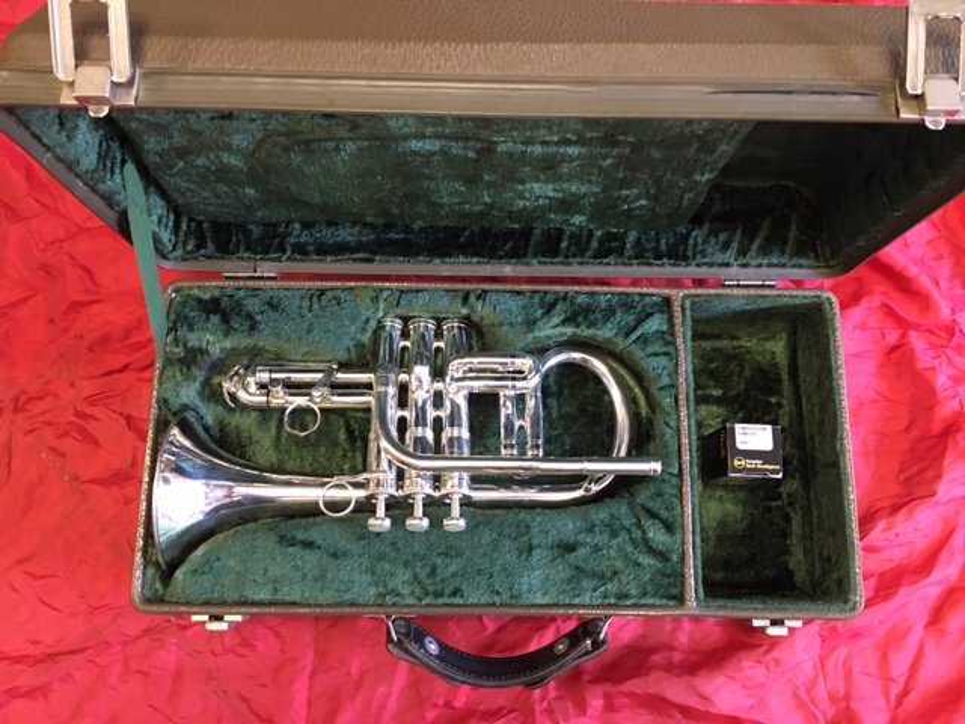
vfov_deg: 48.2
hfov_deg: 61.7
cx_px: 482
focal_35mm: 29
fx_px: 808
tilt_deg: -77.5
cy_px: 362
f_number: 2.2
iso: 200
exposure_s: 1/20
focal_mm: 4.15
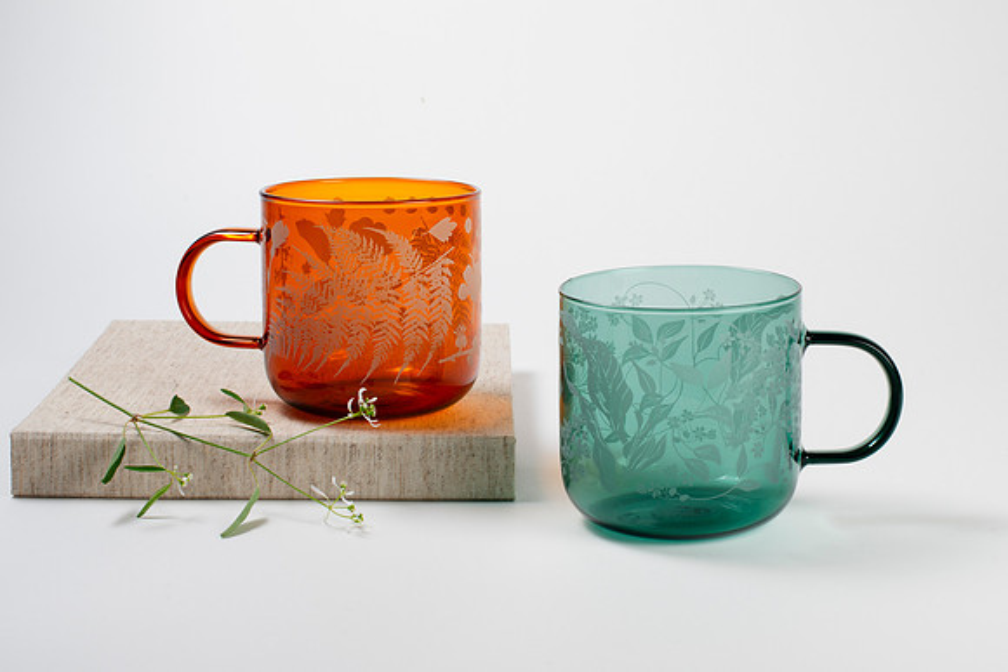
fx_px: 1931
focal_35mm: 69
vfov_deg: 19.8
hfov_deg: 29.2
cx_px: 553
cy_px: 333
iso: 100
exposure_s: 1/160
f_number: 14
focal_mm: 50
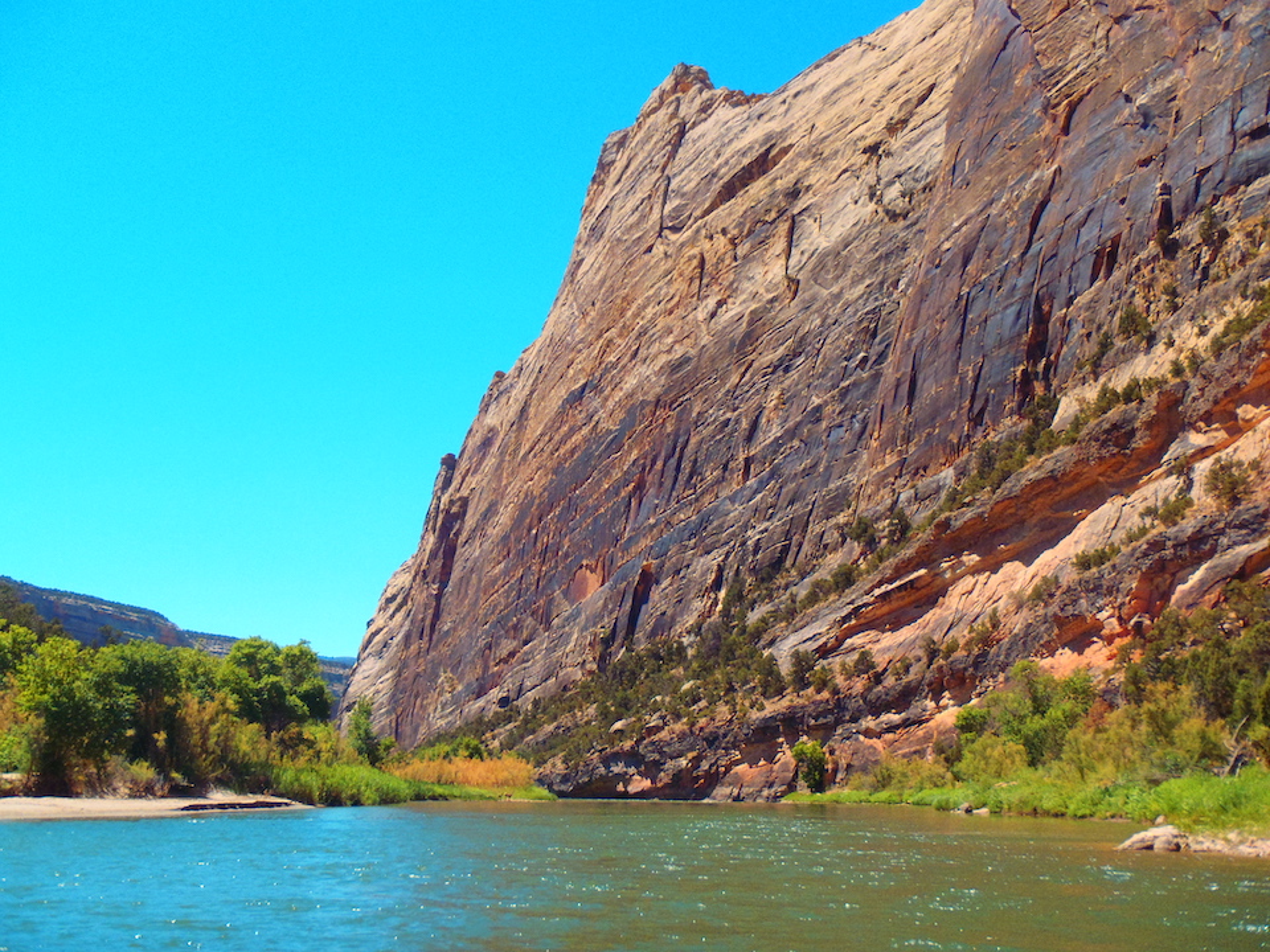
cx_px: 635
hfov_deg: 43.9
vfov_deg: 33.6
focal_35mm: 43
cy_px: 476
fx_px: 1578
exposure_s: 1/100
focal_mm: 7.73
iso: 160
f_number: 13
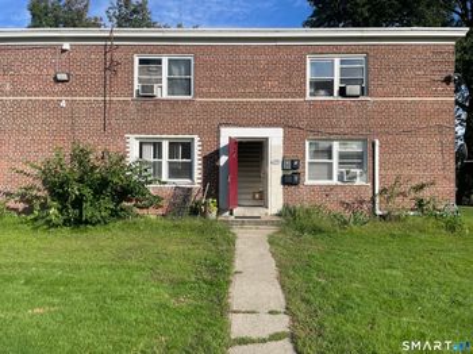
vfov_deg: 53.0
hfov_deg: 67.3
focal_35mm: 26
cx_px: 236
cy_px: 177
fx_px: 355
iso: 50
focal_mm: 4.2
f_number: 1.6
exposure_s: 1/4651
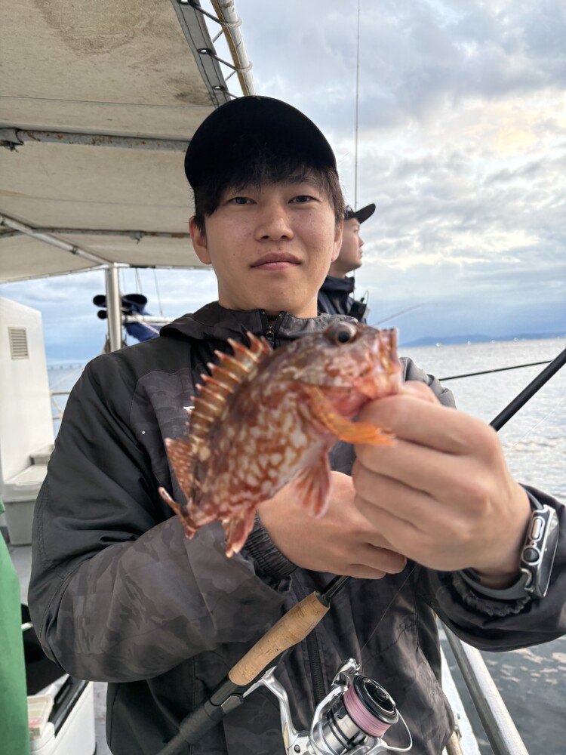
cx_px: 283
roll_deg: +2.5
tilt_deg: -1.2
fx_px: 567
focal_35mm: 26
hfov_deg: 53.1
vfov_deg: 67.3
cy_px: 378
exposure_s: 1/62
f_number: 1.6
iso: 125
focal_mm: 5.96
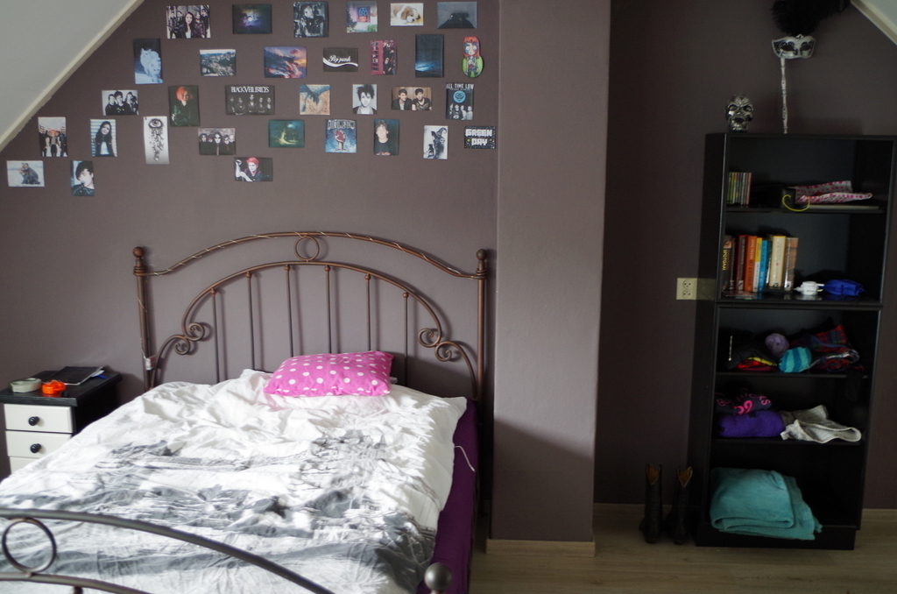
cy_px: 297
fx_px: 771
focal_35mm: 31
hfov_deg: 60.4
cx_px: 448
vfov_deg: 42.1
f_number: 4
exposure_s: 1/20
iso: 800
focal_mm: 21.25
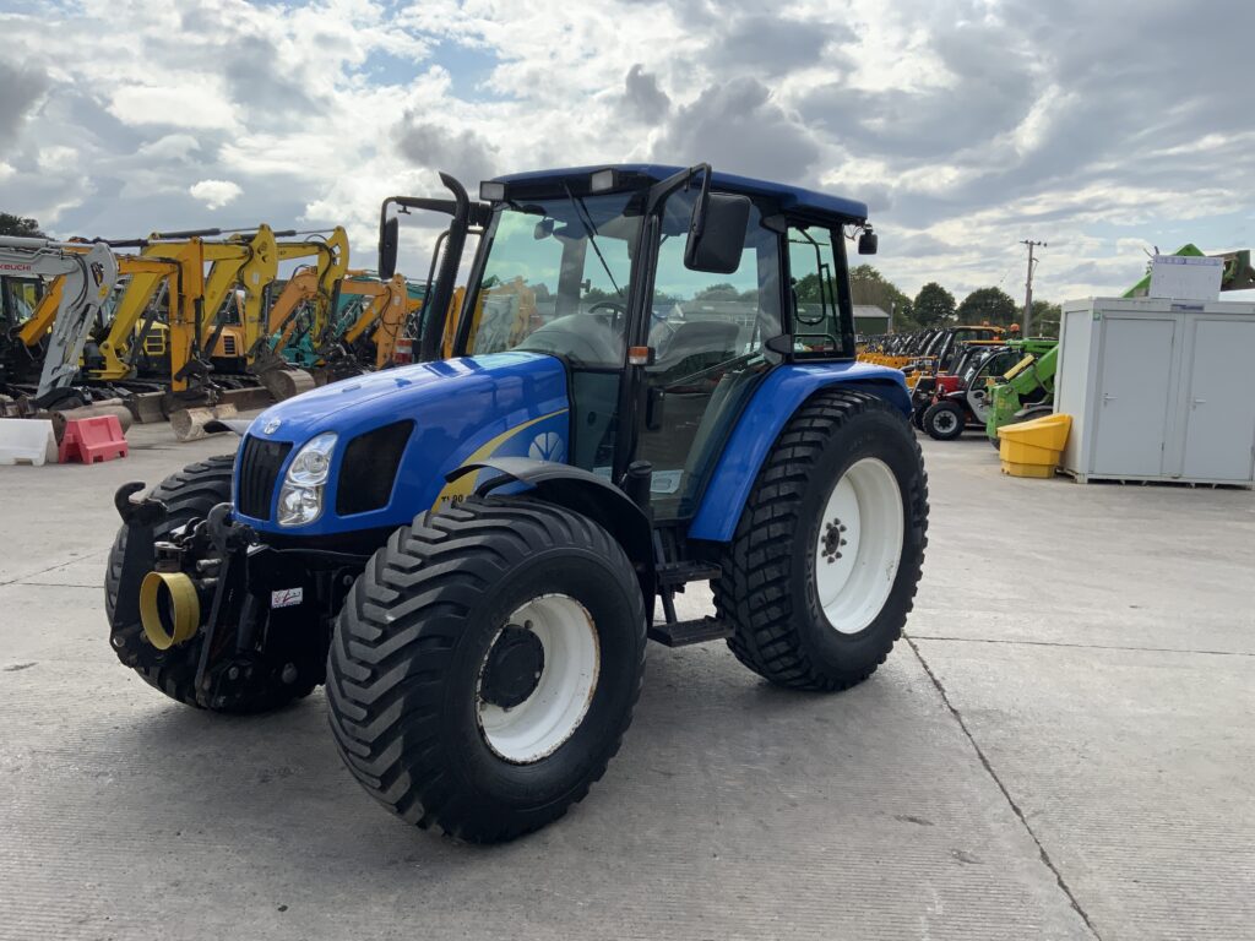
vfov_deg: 48.2
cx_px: 628
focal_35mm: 29
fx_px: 1051
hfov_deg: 61.7
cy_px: 470
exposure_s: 1/1786
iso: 16
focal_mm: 3
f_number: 1.8
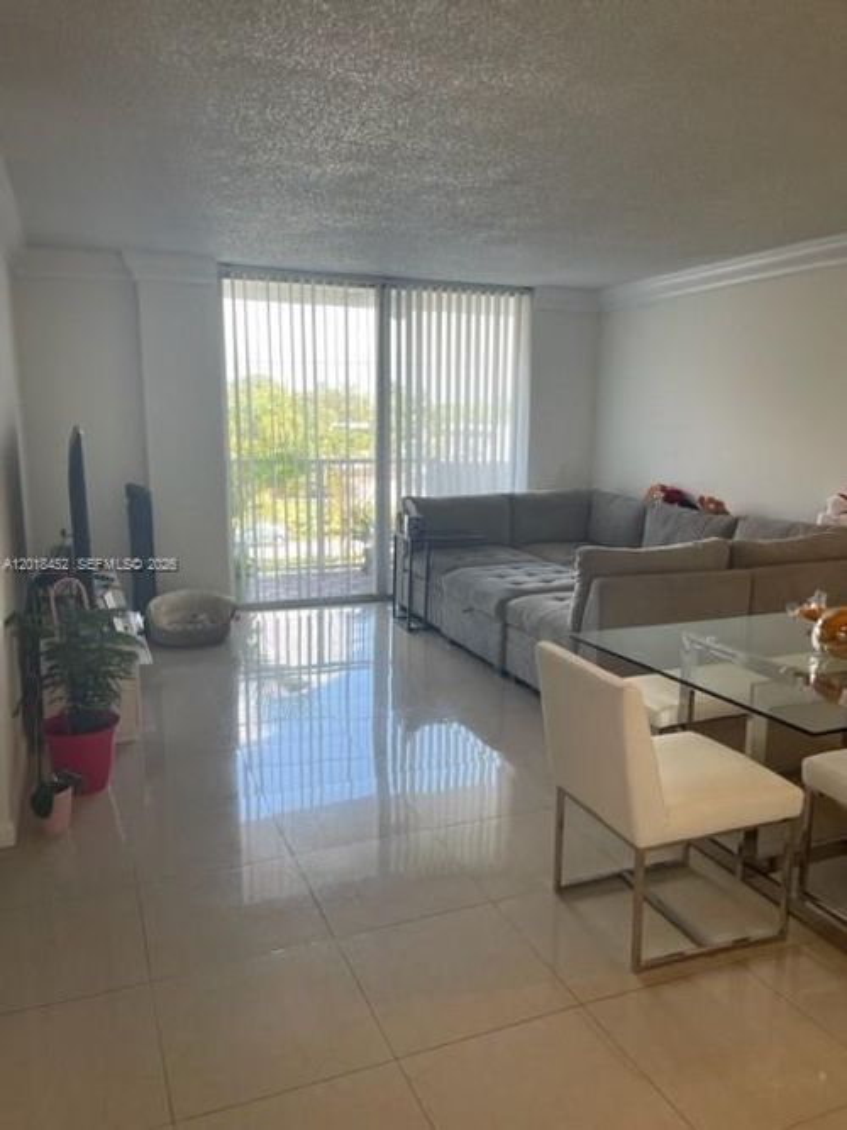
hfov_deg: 53.0
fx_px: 849
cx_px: 424
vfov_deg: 67.3
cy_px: 565
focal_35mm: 26
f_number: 1.6
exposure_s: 1/168
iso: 32
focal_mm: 5.1
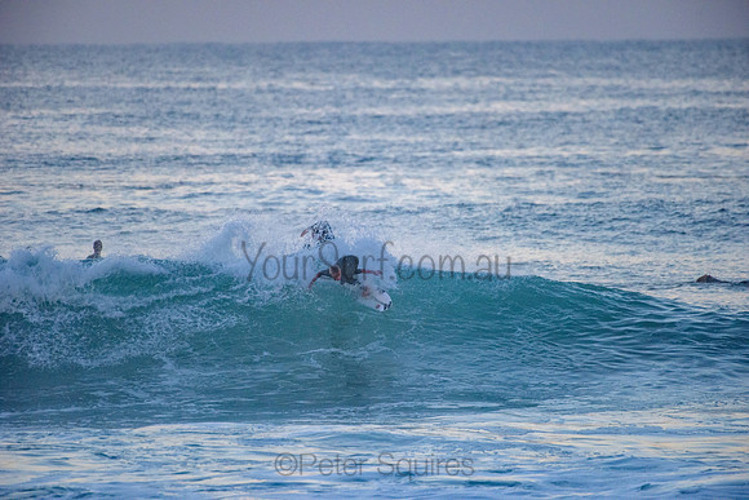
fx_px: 10405
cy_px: 250
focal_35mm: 500
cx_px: 374
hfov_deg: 4.1
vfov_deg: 2.8
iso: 2800
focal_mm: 500
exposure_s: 1/1000
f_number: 5.6
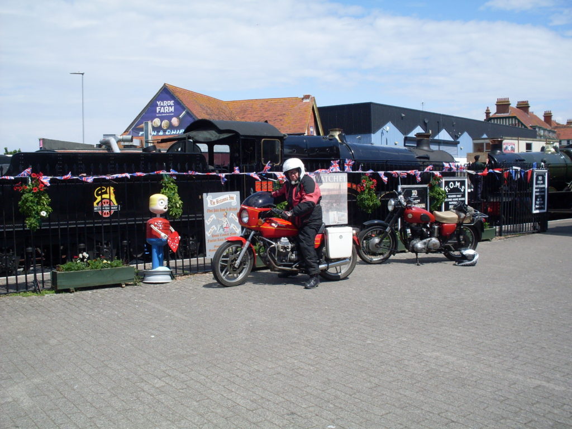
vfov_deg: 37.7
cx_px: 286
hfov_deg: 49.0
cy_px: 214
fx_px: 628
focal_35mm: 38
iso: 80
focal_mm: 6.3
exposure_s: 1/250
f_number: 8.4
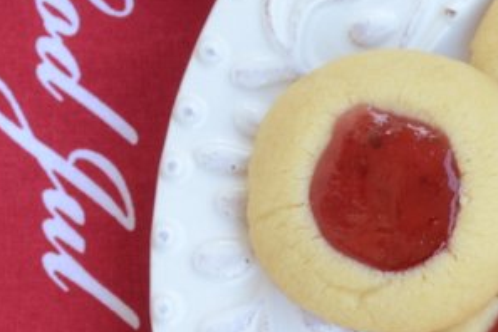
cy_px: 293
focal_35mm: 233
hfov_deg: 8.6
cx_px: 770
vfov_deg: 5.9
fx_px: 3219
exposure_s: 1/30
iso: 200
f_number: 11
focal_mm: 45
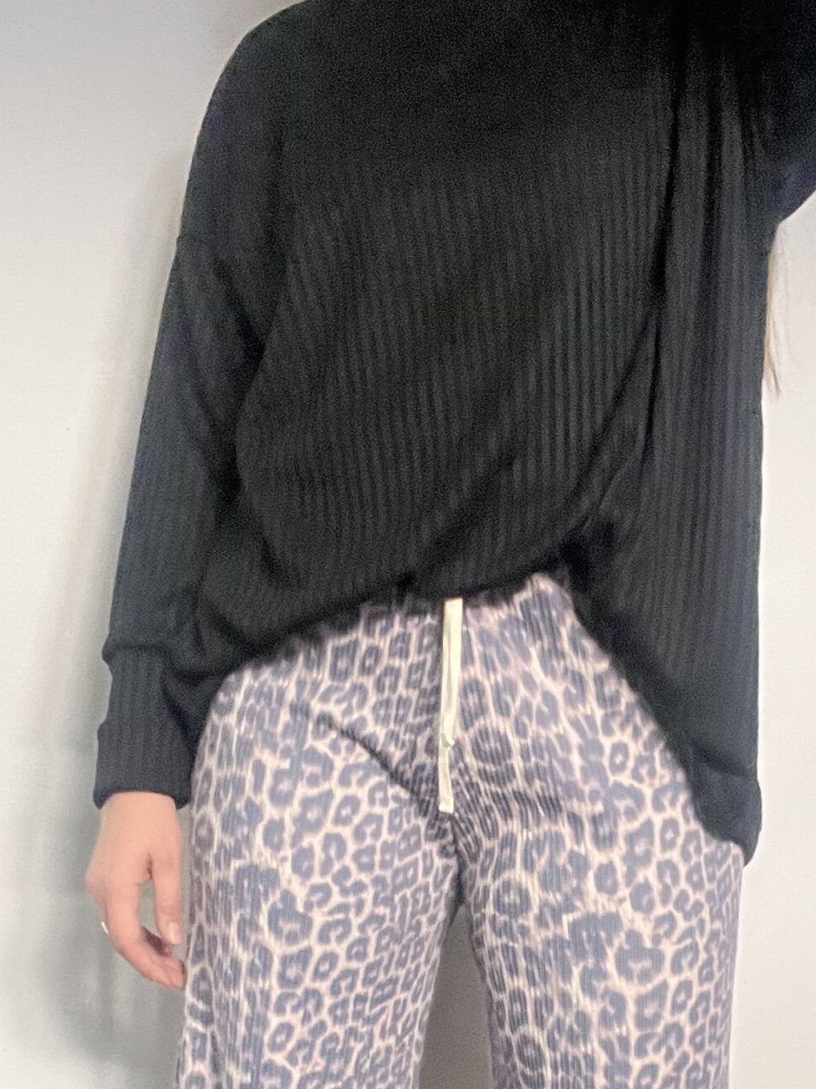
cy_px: 1040
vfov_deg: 30.8
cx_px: 451
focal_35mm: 59
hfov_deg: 24.8
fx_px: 1855
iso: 400
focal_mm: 2.71
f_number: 2.2
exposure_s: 1/60
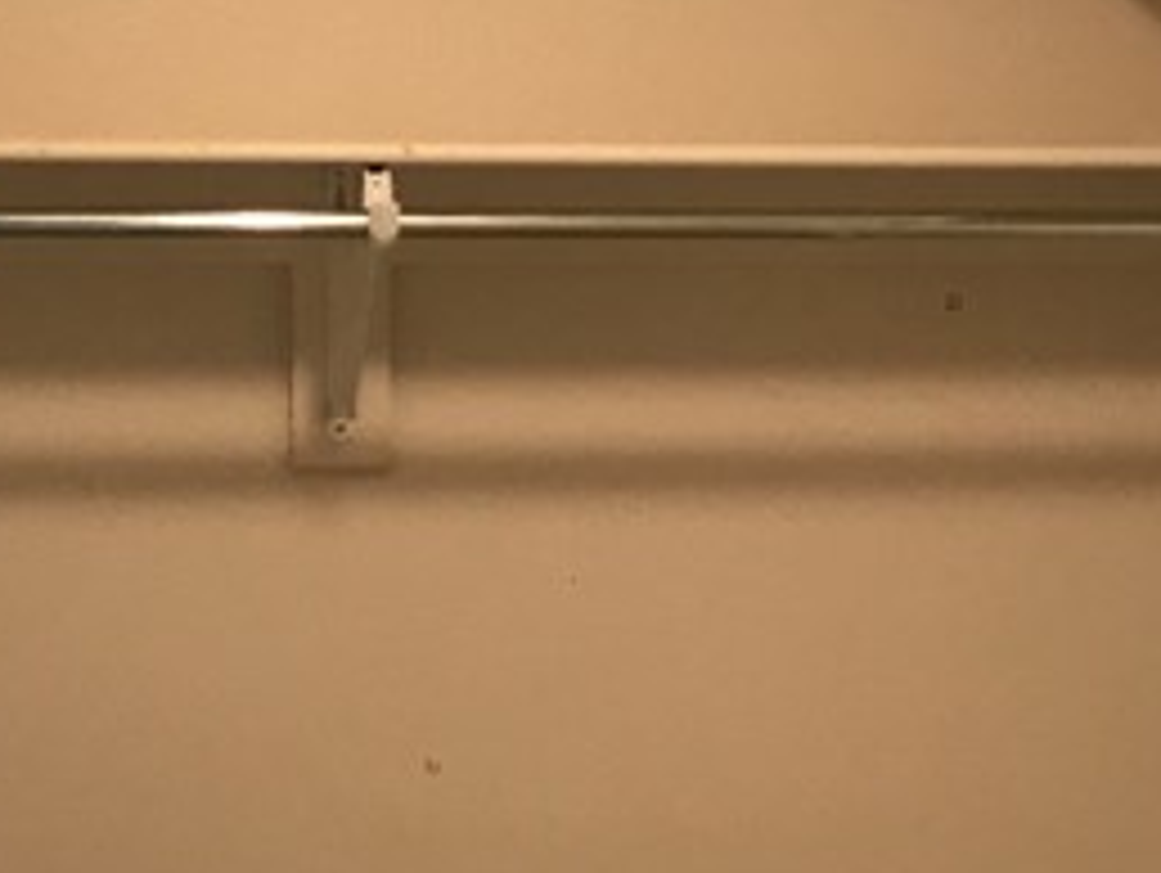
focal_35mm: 111
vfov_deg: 13.4
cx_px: 513
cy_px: 490
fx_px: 3726
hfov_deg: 17.7
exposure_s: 1/15
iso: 40
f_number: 1.8
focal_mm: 3.99
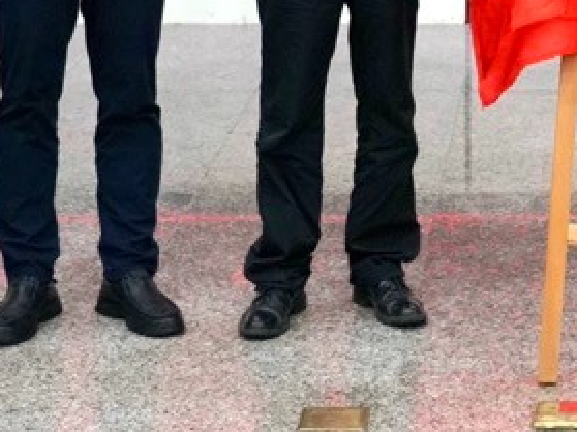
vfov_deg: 9.4
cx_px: 616
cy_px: -372
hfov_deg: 13.0
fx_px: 2499
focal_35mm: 150
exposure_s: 1/160
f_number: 4
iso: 3200
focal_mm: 34
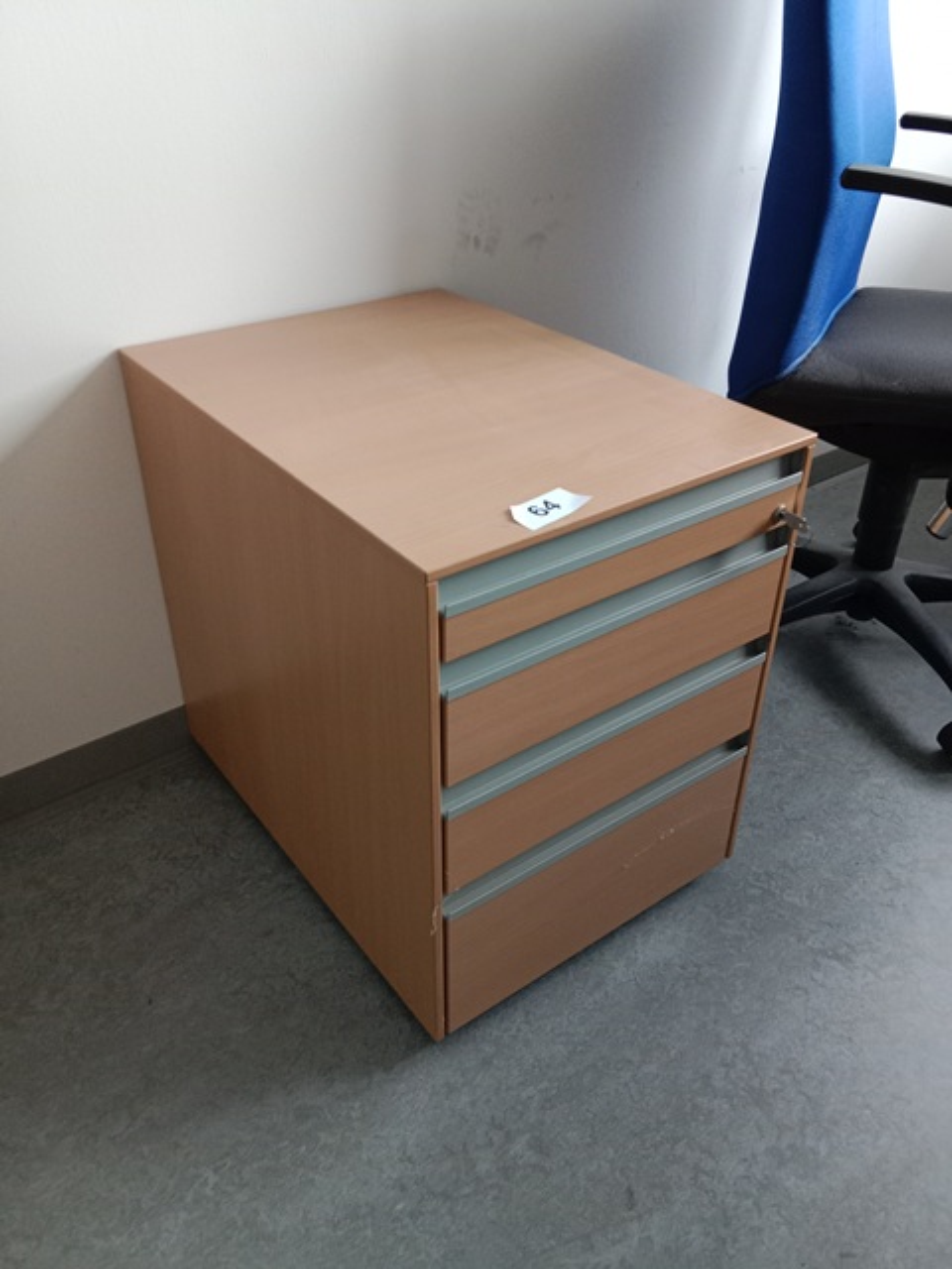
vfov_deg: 65.3
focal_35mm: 27
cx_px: 476
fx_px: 990
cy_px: 634
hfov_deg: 51.4
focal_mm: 3.65
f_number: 2.2
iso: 461
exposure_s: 1/25
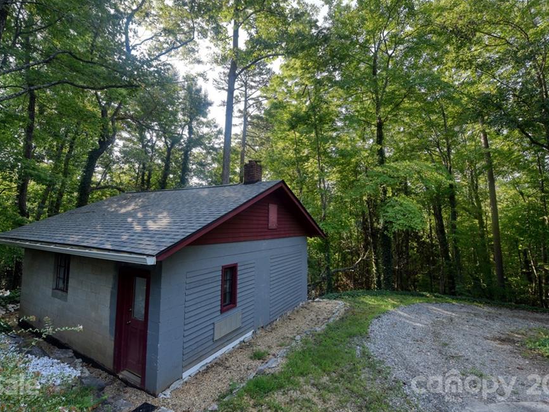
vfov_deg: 78.0
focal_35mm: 16
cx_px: 264
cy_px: 196
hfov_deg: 94.5
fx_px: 254
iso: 100
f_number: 10
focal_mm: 14
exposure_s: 1/20
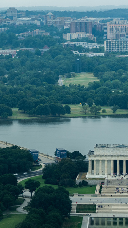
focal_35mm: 237
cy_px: 112
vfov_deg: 9.1
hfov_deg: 5.1
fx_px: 1432
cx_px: -1
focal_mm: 133
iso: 160
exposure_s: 1/500
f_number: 5
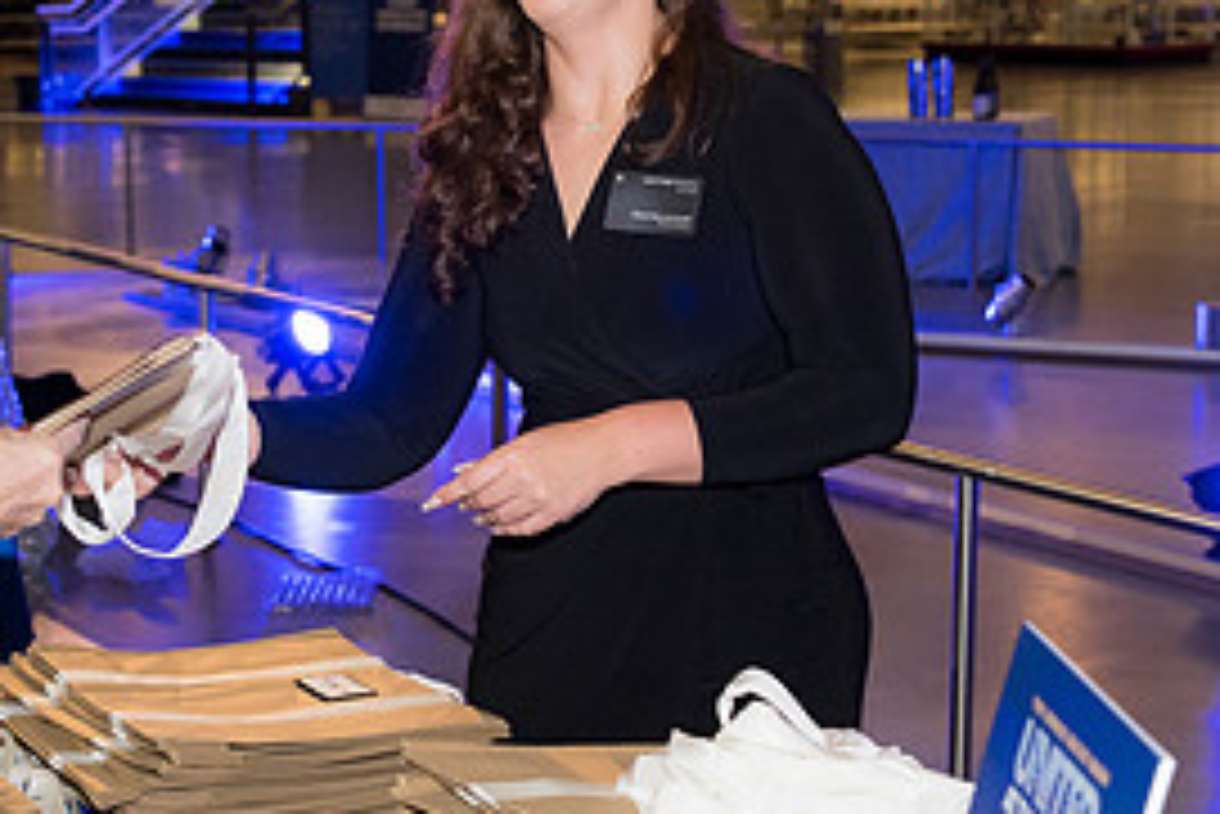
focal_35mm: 75
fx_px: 2543
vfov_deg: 18.2
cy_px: 304
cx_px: 477
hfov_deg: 26.9
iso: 1800
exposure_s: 1/60
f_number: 4
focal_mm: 35
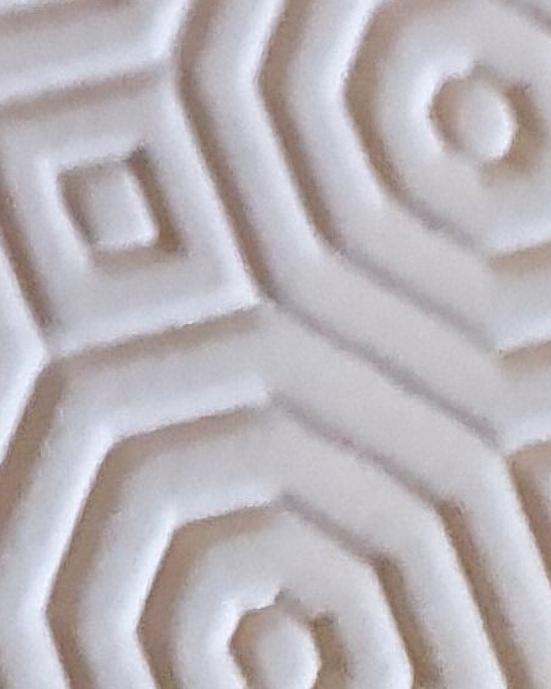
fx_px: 3731
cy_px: -1791
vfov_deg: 8.0
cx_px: -1049
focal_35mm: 183
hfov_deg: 7.5
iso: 400
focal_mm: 4.32
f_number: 2.4
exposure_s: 1/50
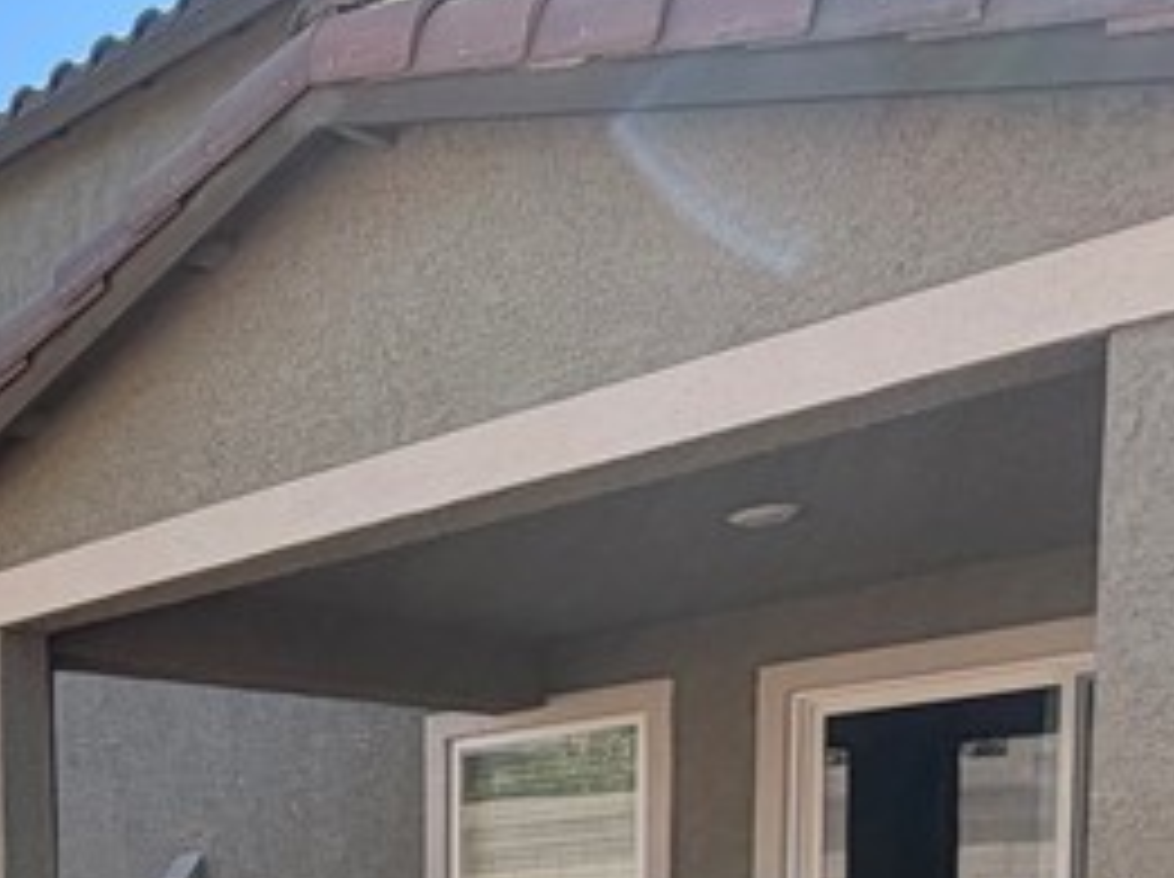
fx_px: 1863
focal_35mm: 55
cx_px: -81
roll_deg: +1.5
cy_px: 1157
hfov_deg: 31.5
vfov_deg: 23.3
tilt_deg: -5.6
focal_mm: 2.22
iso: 40
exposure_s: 1/770
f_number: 2.2
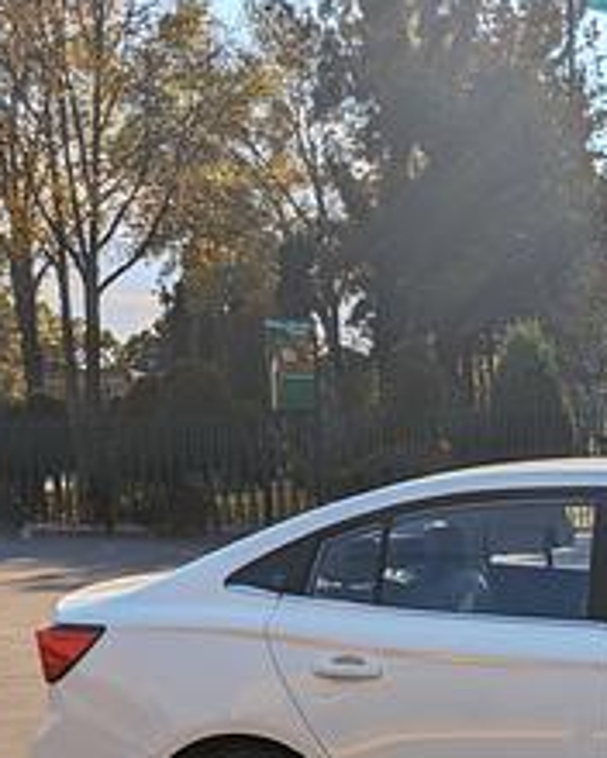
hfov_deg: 22.9
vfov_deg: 31.1
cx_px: 762
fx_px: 1347
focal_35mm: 60
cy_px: 522
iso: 66
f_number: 1.73
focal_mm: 4.38
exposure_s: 1/7812
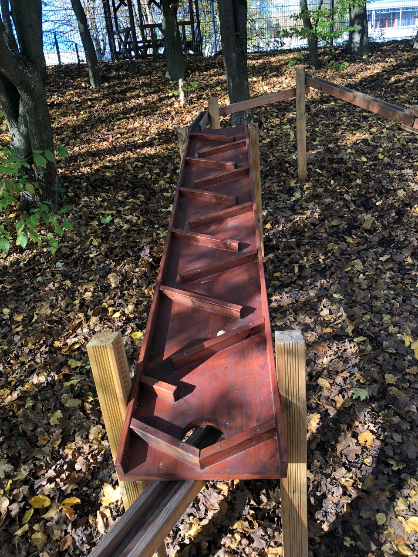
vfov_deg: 63.4
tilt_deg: -20.1
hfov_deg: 49.7
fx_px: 451
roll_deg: +5.2
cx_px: 209
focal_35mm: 28
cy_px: 278
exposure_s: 1/120
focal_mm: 4
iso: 50
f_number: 1.8
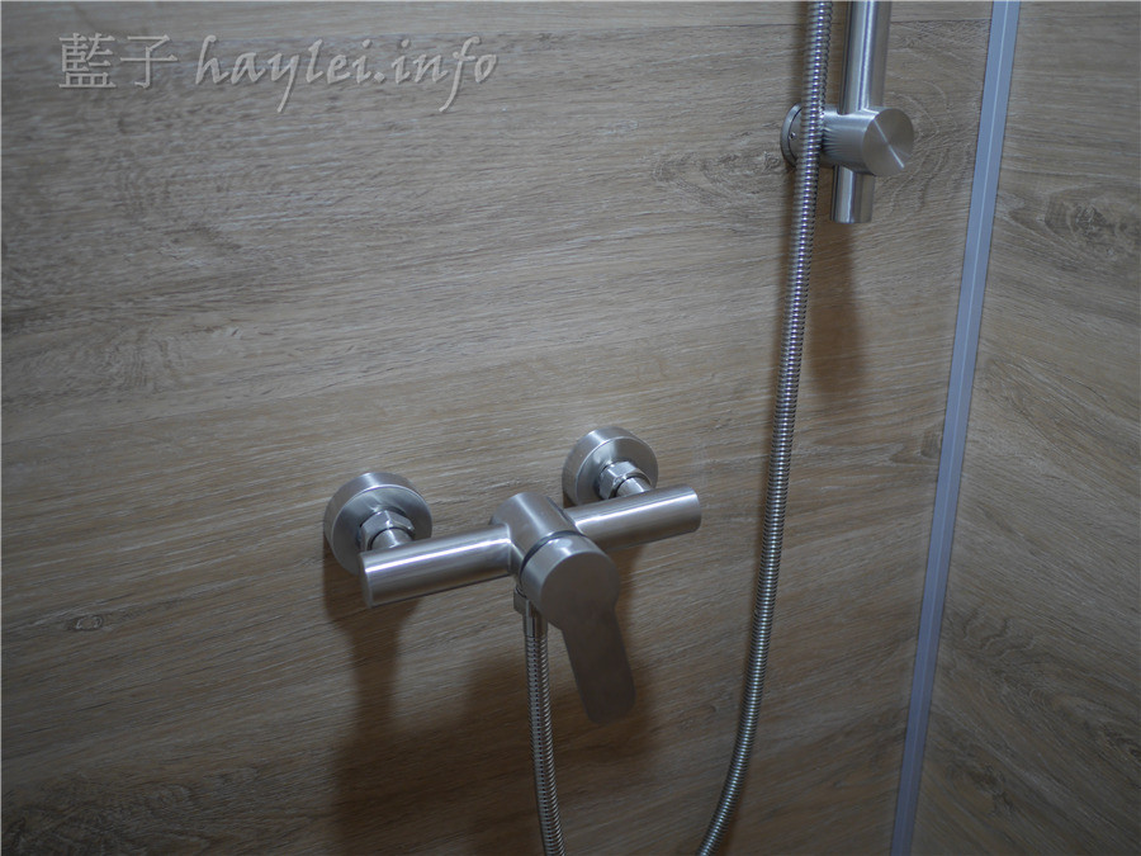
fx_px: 989
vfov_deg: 46.8
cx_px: 570
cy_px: 428
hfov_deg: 60.0
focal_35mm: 30
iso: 200
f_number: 1.7
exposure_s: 1/80
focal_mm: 15
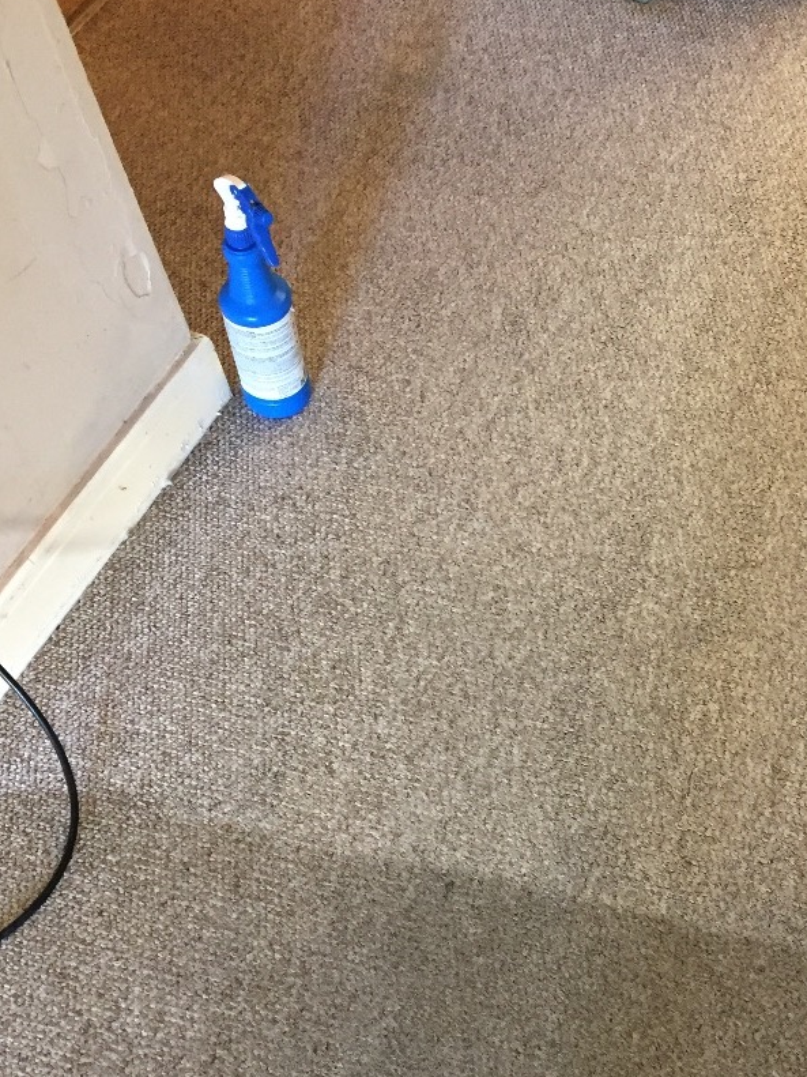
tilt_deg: -59.3
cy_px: 712
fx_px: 1368
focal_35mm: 44
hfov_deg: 32.3
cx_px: 589
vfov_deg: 42.4
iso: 250
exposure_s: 1/20
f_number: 2.2
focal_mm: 4.15
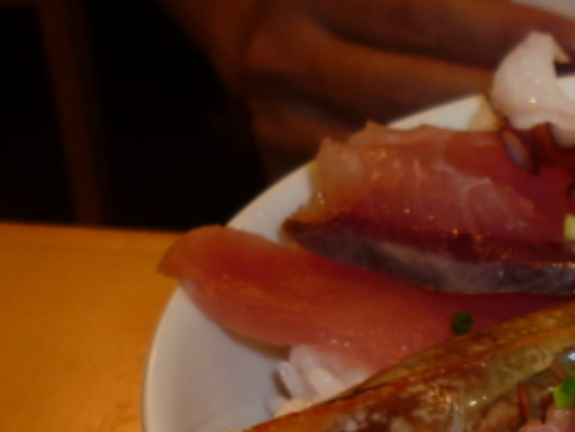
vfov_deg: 14.7
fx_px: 1661
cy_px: 382
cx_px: 736
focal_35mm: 100
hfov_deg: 18.4
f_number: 2.8
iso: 100
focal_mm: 5.5
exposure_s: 1/30
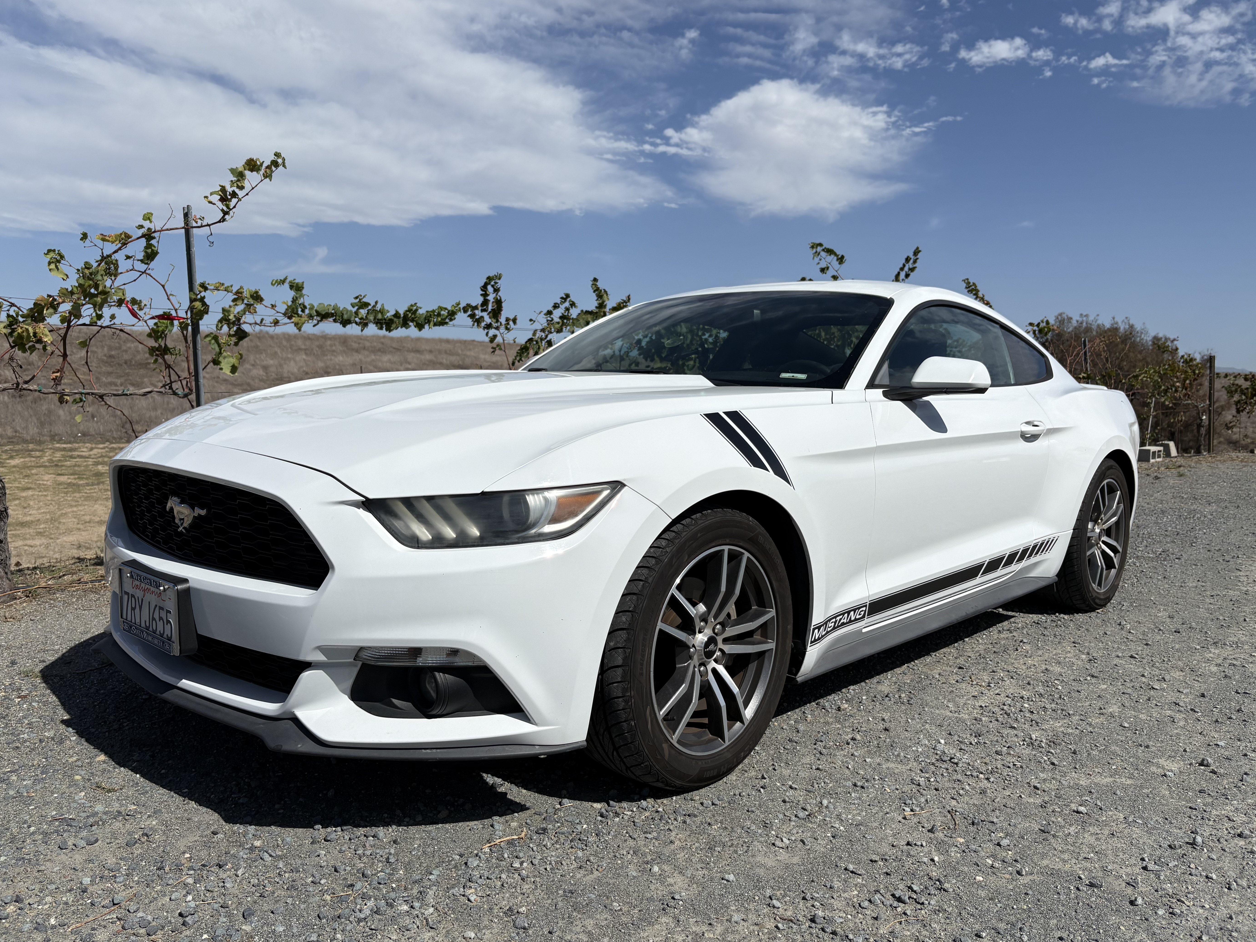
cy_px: 467
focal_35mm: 27
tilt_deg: -4.5
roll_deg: -1.3
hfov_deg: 65.3
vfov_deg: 51.4
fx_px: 980
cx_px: 622
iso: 50
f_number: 1.6
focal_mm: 5.96
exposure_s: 1/10101
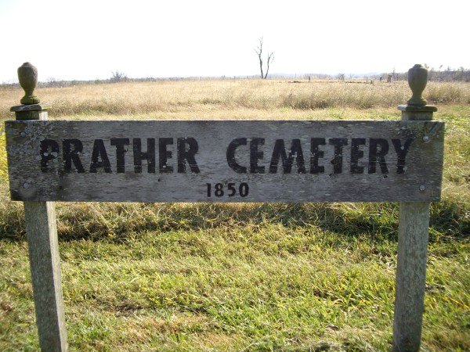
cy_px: 176
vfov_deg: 37.7
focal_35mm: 38
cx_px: 235
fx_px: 516
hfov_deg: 49.0
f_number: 2.8
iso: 64
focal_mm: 7.9
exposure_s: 1/400
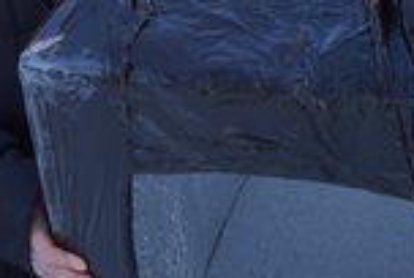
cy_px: -50
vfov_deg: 11.8
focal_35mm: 114
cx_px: 188
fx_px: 1317
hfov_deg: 17.9
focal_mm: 29
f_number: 4
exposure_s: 1/160
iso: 100
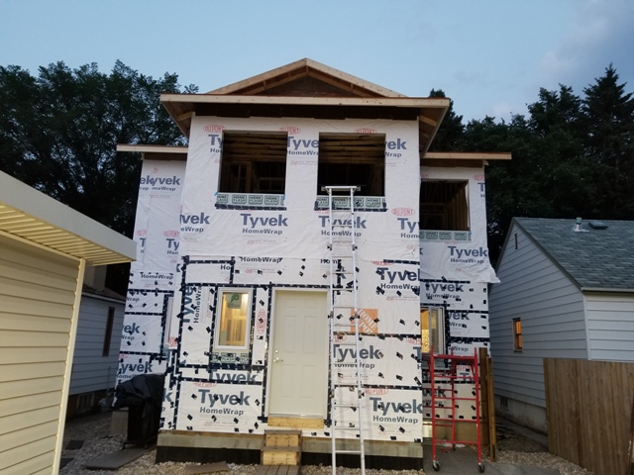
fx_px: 476
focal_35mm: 26
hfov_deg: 67.3
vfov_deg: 53.1
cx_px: 317
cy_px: 238
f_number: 1.7
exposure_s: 1/10
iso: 200
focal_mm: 4.25
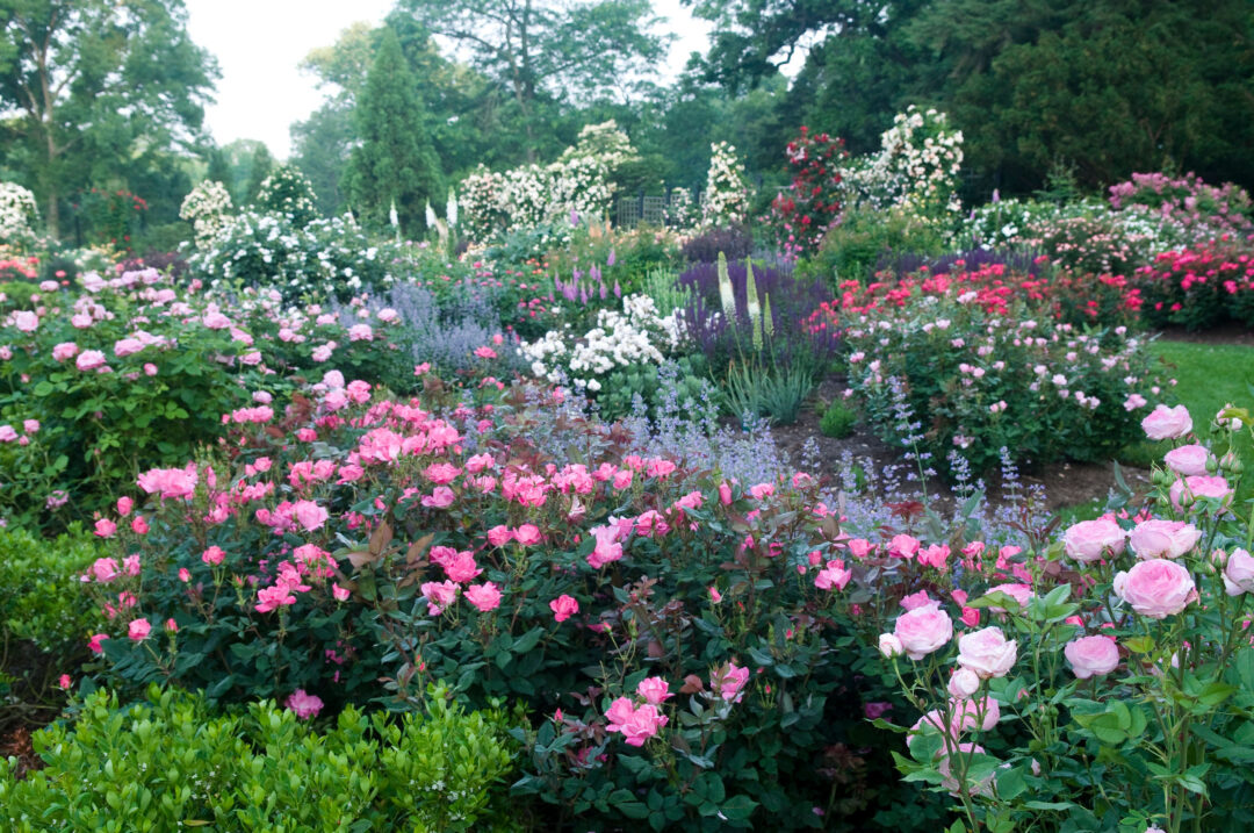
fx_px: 1357
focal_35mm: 39
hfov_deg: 49.6
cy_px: 416
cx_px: 627
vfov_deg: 34.1
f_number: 8
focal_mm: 26
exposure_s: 1/20
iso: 200
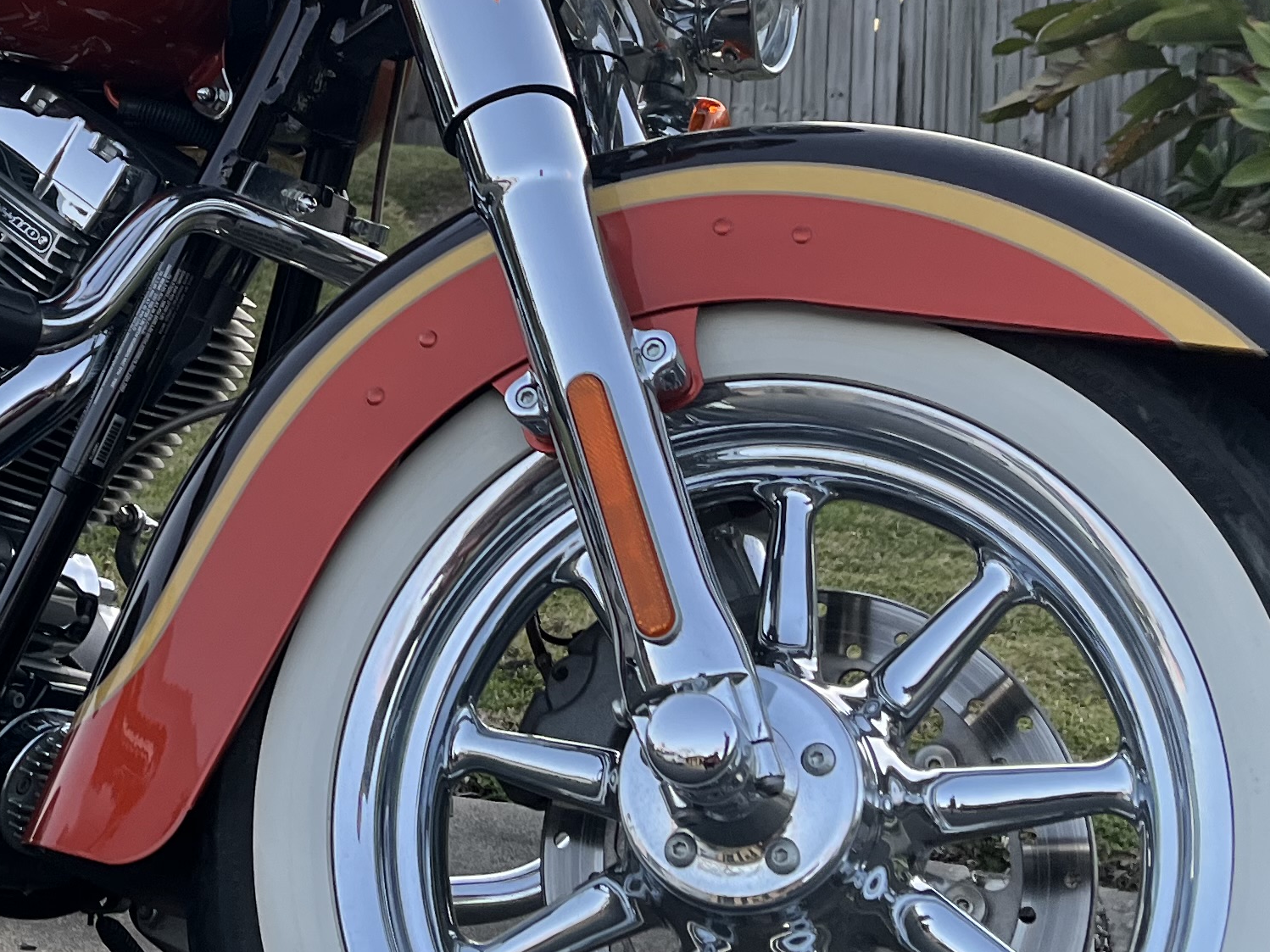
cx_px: 259
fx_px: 2568
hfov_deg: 27.3
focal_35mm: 70
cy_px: 121
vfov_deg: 20.6
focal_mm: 5.1
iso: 64
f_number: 1.6
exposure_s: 1/122
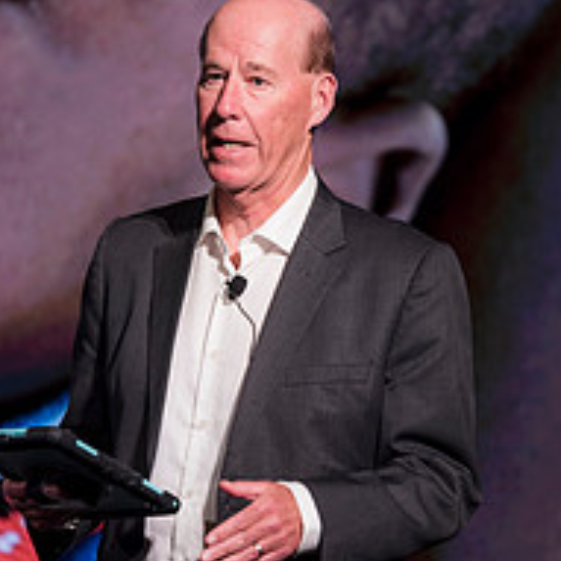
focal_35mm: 400
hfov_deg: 4.4
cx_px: 279
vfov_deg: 4.4
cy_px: 305
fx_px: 7334
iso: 280
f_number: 2.8
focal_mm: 200
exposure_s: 1/160
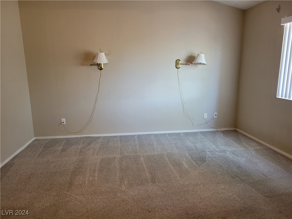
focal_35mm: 26
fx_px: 219
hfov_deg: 67.3
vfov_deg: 53.1
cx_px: 146
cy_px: 110
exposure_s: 1/40
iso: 200
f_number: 1.8
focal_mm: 5.4
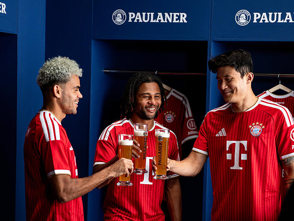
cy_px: 111
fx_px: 790
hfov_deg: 21.1
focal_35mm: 93
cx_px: 159
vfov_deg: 15.9
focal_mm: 85
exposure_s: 1/320
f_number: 2.8
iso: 640
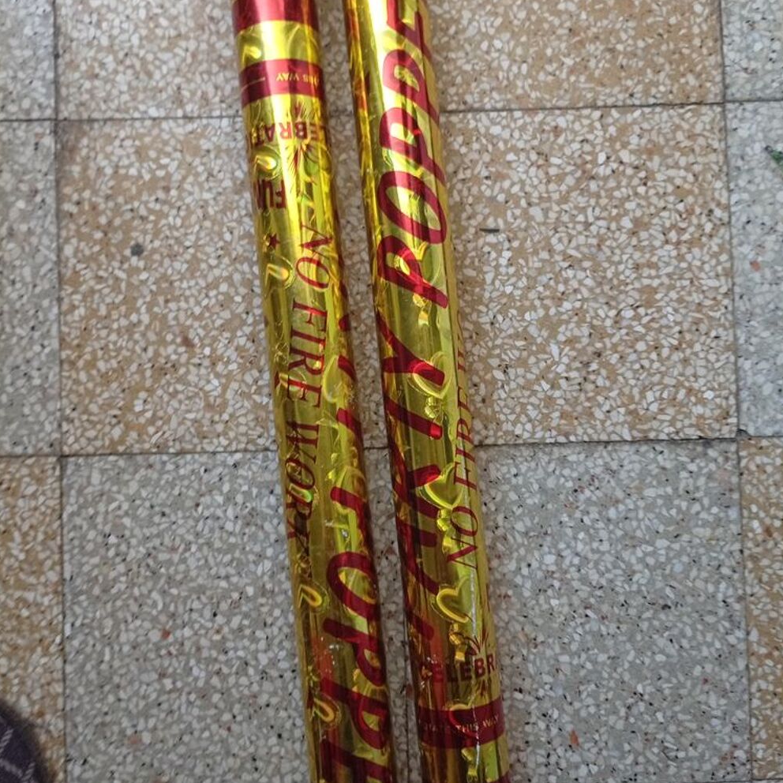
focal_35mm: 32
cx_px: 392
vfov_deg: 51.1
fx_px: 819
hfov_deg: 51.1
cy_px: 396
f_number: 1.8
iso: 108
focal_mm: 3.84
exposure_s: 1/50
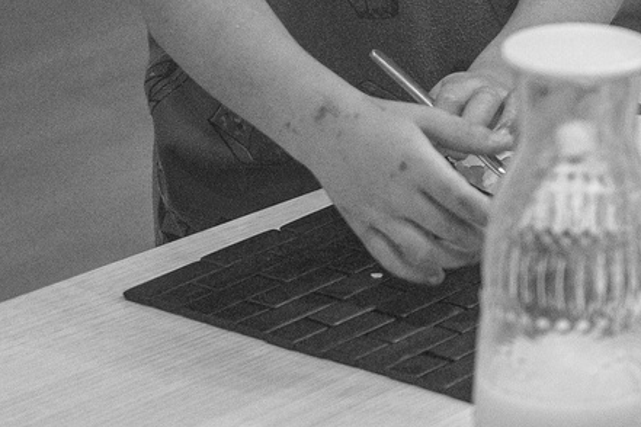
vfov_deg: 6.8
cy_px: 136
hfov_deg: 9.2
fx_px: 3614
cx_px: 1452
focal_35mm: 203
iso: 800
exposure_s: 1/320
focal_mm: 35
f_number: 2.2
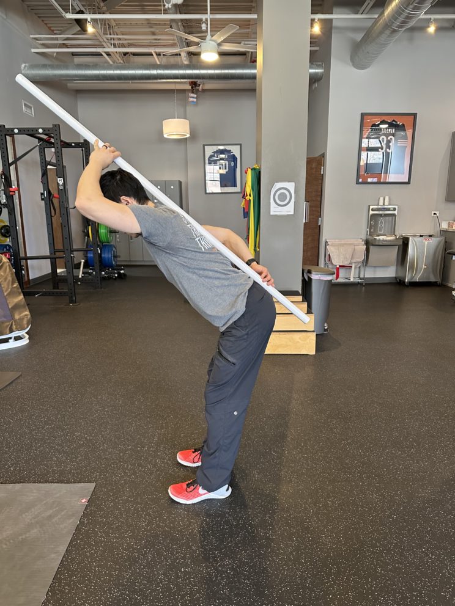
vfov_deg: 71.6
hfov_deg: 56.8
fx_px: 421
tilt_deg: -13.2
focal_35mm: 24
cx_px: 228
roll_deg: +1.0
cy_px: 303
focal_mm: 6.86
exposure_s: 1/60
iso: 500
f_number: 1.78
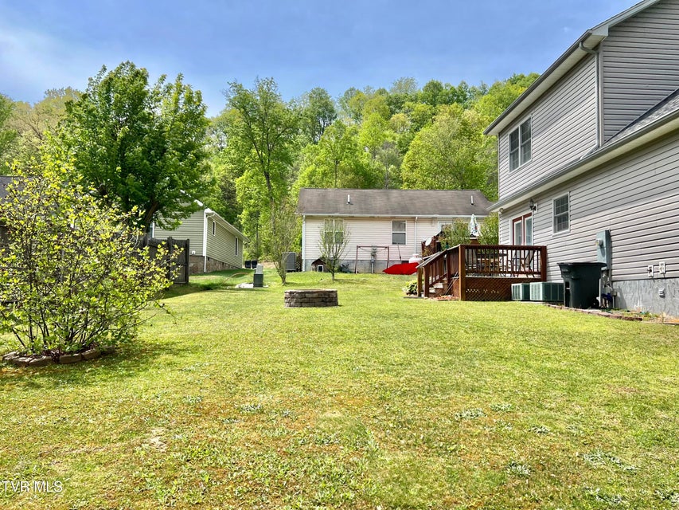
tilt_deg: +3.3
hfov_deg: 67.3
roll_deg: +0.1
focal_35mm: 26
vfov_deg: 53.1
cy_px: 255
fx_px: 510
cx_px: 340
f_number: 1.5
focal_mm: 5.7
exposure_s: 1/2841
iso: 50
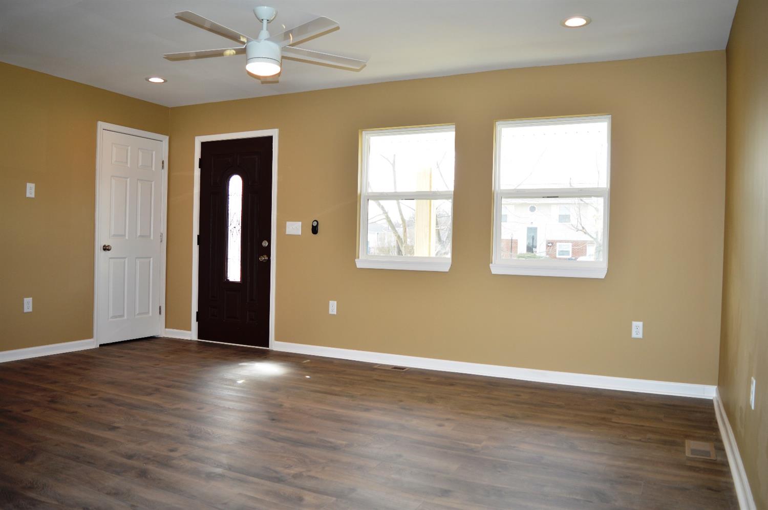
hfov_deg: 67.4
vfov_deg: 47.8
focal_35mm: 27
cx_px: 384
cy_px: 255
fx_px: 575
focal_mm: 18
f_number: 3.5
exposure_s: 1/60
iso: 125
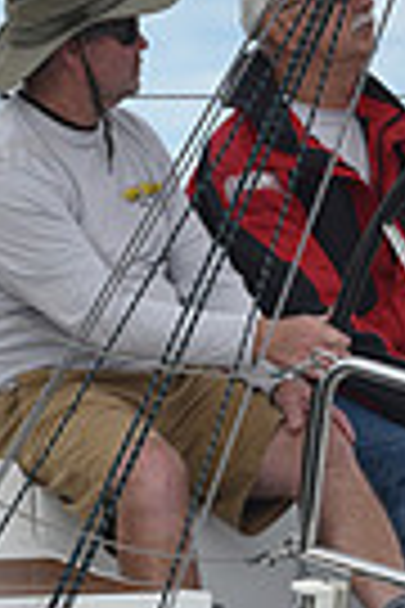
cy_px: 383
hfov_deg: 1.6
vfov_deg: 2.4
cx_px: 286
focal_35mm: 862
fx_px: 14545
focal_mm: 200
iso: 250
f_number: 9
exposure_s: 1/800
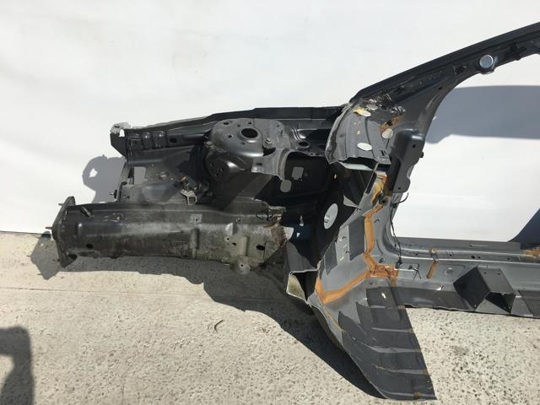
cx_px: 270
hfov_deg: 61.7
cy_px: 202
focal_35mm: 29
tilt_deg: -30.3
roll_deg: -5.7
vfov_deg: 48.2
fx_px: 452
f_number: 2.2
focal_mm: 4.15
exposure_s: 1/2959
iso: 25
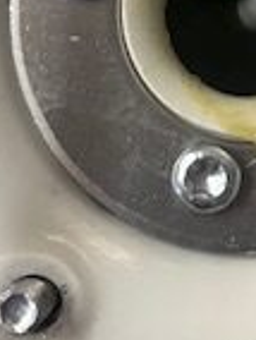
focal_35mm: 117
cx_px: 297
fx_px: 1150
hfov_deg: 12.4
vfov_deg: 16.2
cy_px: -62
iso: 64
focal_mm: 5.1
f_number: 1.6
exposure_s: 1/50
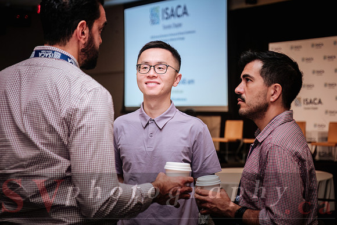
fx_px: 702
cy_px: 112
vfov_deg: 18.2
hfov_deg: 27.0
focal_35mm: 75
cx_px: 168
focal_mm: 50
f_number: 2.8
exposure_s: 1/50
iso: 800
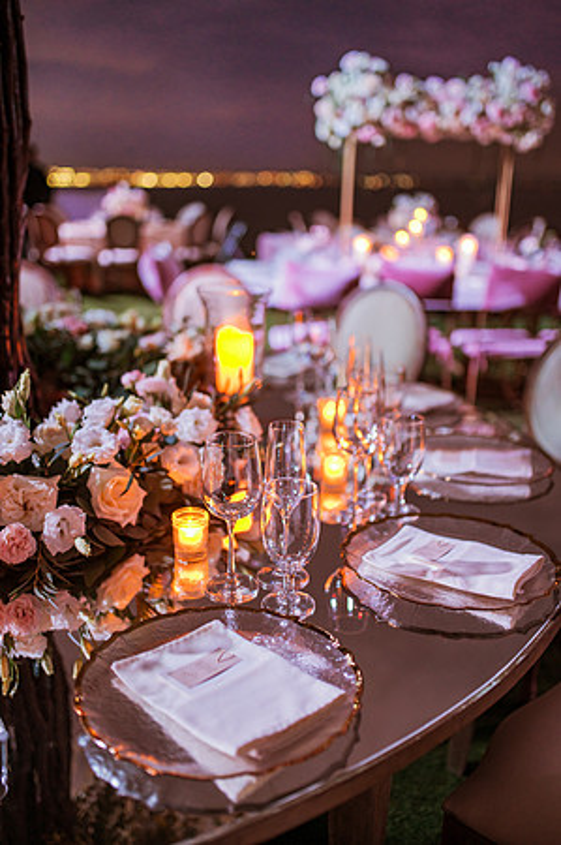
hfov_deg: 37.8
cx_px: 280
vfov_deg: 54.5
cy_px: 422
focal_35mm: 35
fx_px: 820
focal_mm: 35
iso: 2000
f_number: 1.4
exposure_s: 1/60
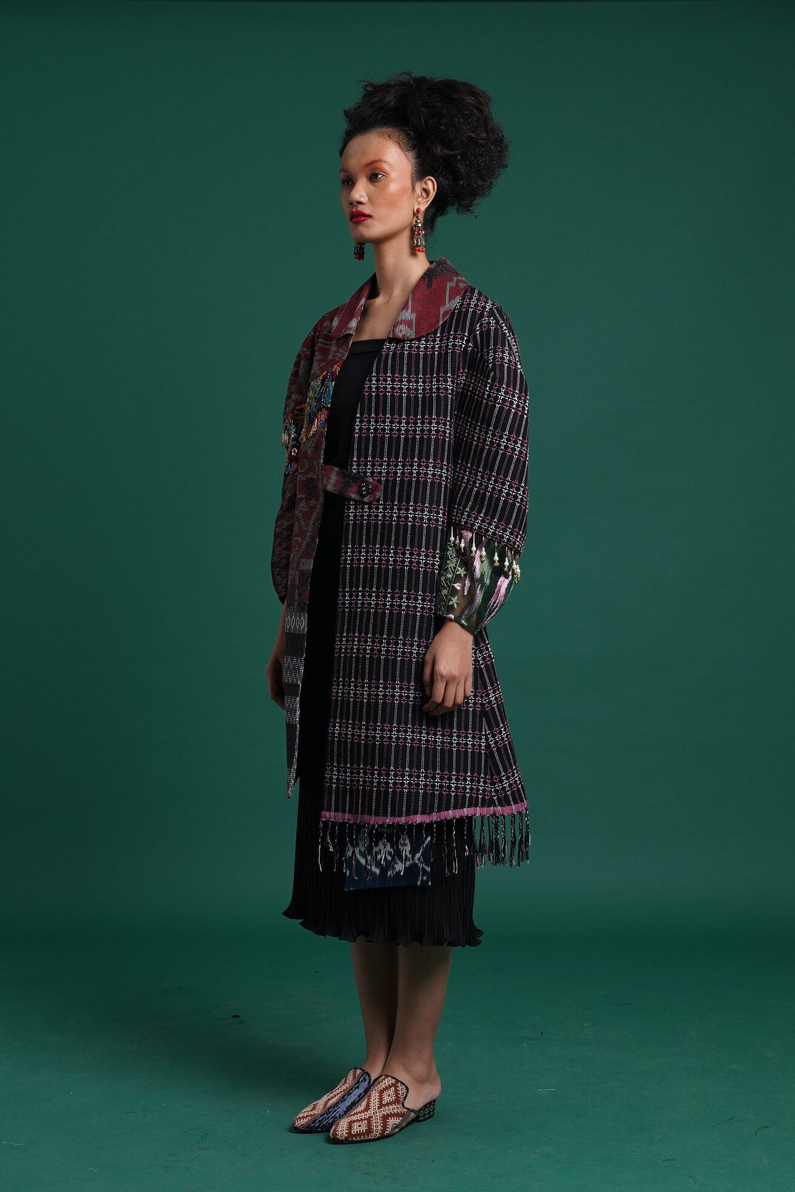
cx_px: 398
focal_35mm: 58
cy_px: 596
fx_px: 1921
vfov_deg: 34.5
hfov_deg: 23.4
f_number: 10
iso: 200
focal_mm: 39
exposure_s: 1/125
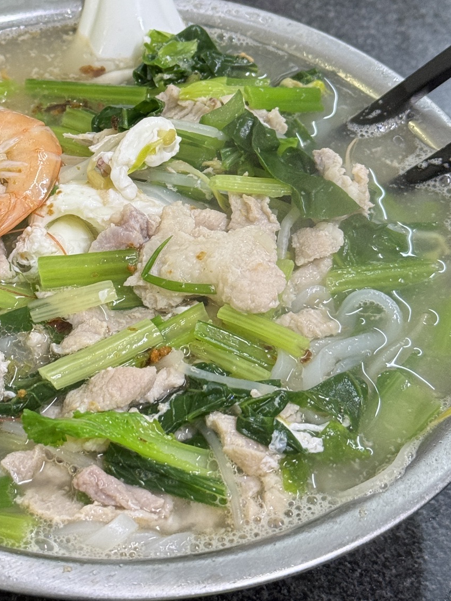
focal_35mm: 84
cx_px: 111
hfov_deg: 17.5
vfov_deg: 23.2
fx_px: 1459
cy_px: 189
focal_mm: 6.86
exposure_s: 1/50
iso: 200
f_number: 1.78
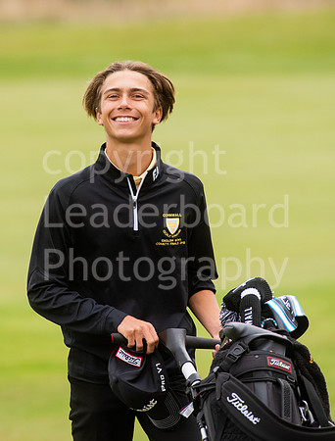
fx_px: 6335
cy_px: 187
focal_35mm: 495
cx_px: 96
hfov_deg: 3.0
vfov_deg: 4.0
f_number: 5.6
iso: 500
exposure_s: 1/1600
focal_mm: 300
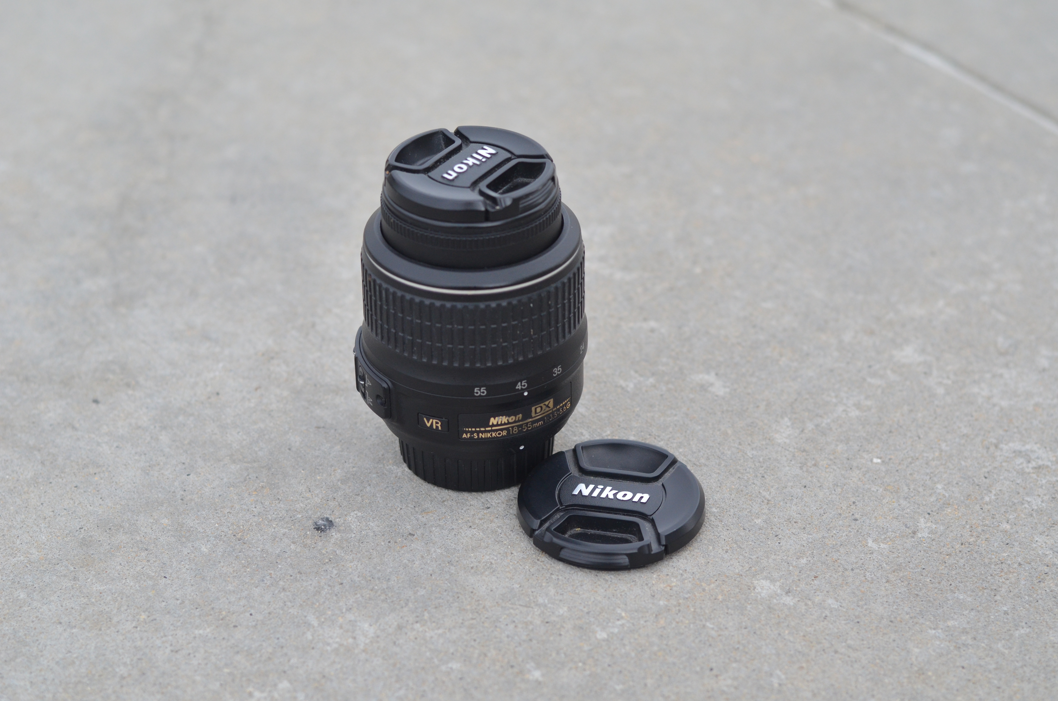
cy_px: 350
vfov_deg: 18.1
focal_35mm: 75
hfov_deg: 27.0
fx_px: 2200
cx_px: 529
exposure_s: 1/1000
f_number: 4
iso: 500
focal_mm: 50
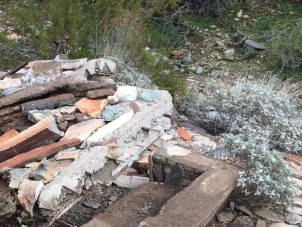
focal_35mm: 58
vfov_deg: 25.0
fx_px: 506
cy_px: 158
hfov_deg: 30.8
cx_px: 1
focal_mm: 4.15
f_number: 2.2
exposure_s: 1/427
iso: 32
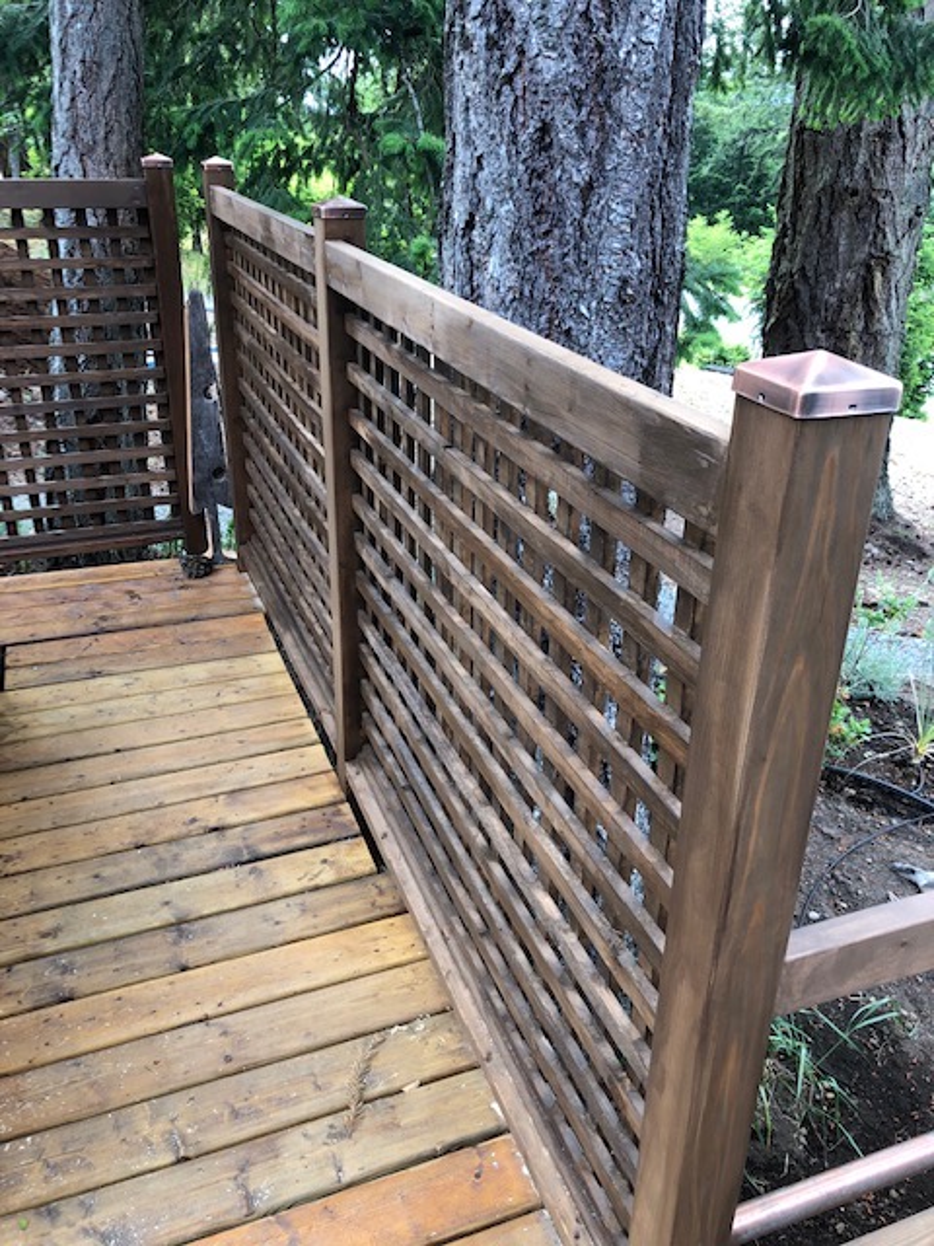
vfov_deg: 63.4
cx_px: 467
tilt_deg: -25.3
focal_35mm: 28
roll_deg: -2.4
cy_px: 623
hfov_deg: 49.7
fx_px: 1007
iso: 32
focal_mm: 3.99
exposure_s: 1/120
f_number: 1.8
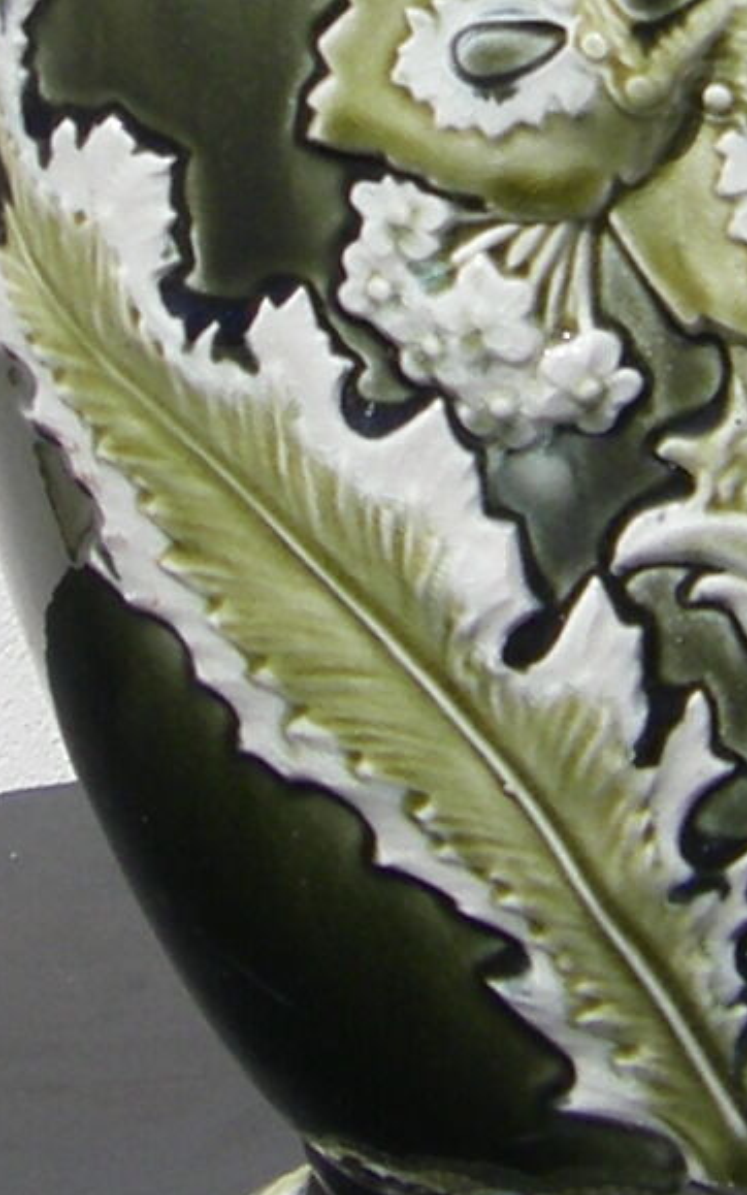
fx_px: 7392
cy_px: 14
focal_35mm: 227
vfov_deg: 9.2
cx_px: 735
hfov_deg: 5.8
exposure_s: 1/500
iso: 64
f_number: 7
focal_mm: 6.3
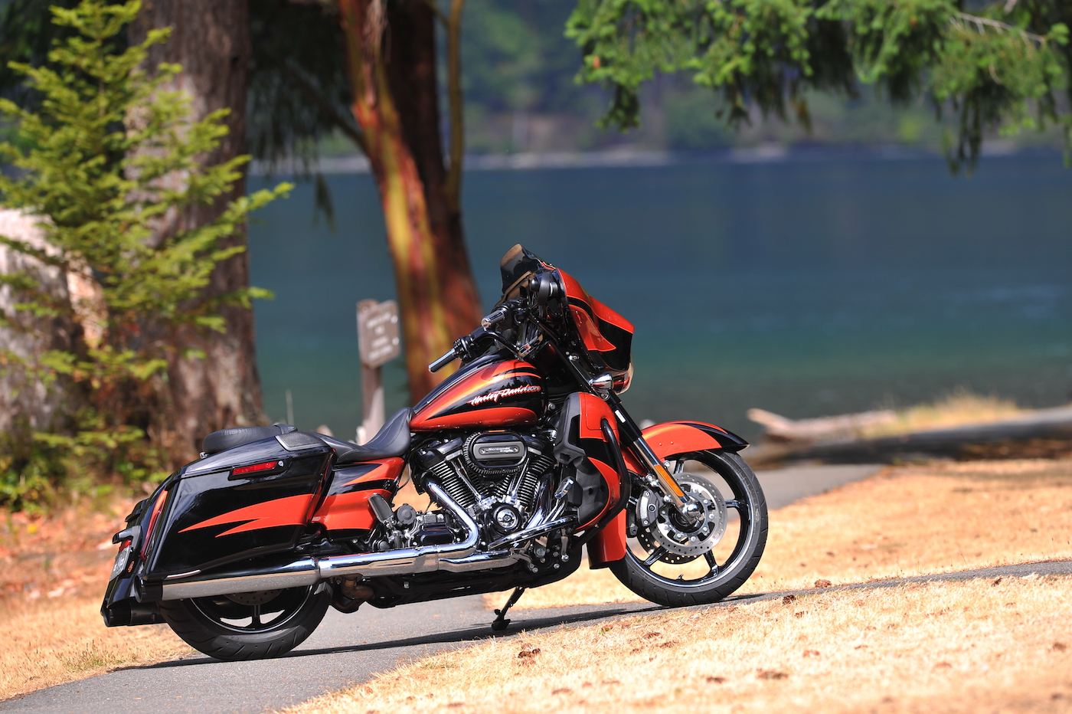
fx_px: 8929
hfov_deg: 6.9
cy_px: 357
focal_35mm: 300
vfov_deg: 4.6
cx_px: 536
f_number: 5
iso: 100
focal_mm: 300
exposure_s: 1/500
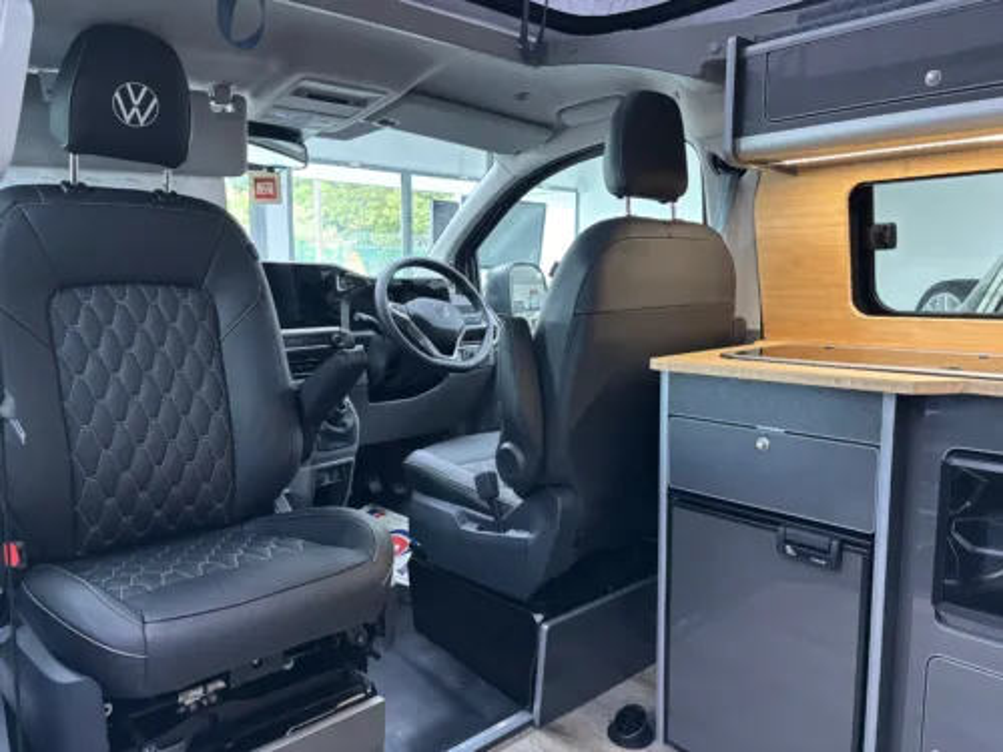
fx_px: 753
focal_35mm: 26
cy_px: 376
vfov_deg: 53.1
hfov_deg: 67.3
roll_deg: -0.5
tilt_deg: -8.4
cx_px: 502
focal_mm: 5.96
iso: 320
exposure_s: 1/50
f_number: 1.6
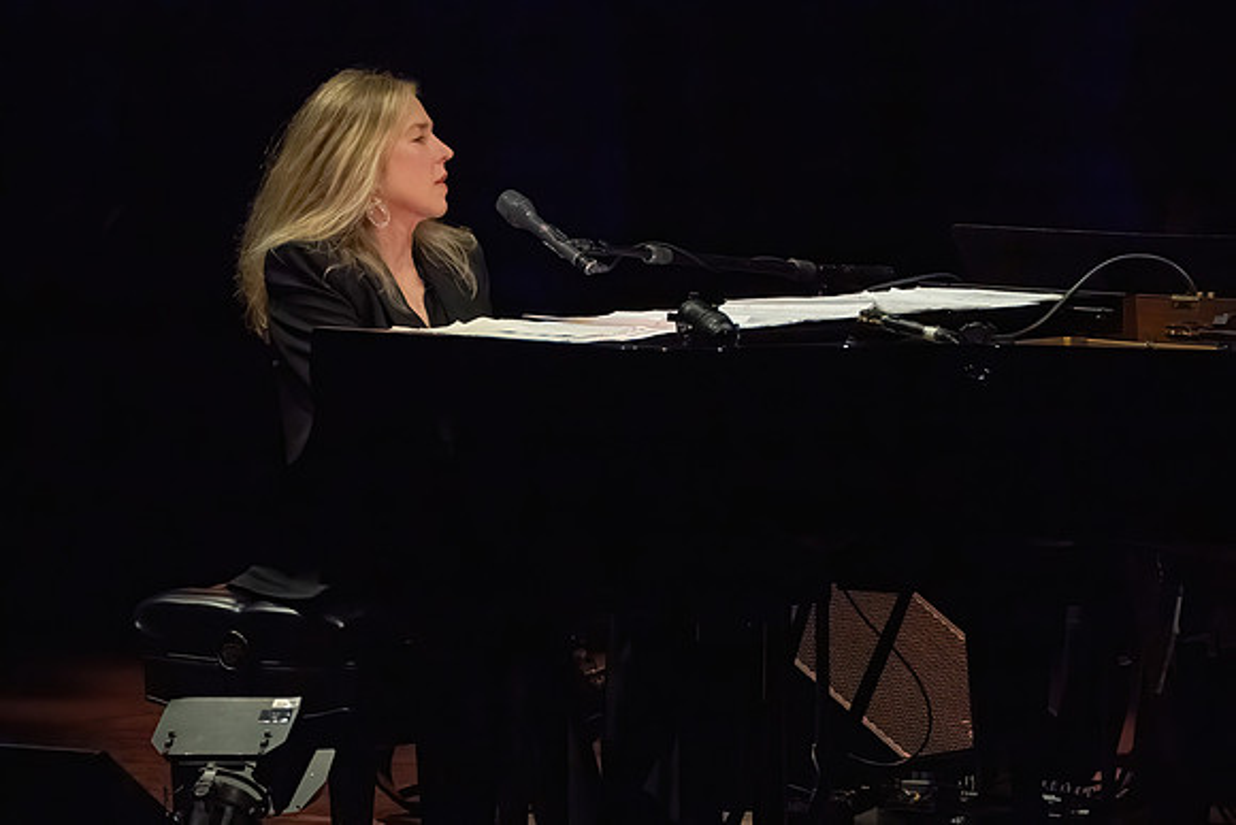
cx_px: 783
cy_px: 523
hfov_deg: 4.1
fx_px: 17405
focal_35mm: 507
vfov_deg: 2.7
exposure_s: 1/320
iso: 20000
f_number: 8
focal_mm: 400
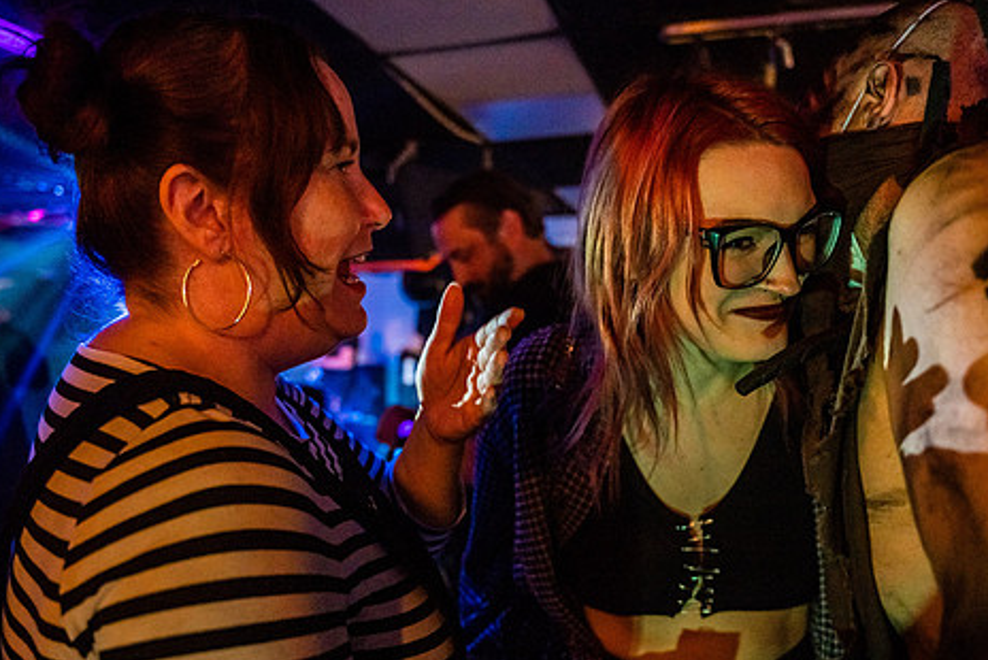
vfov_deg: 43.5
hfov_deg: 61.7
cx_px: 551
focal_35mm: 30
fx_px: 824
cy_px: 391
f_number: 2.8
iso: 3200
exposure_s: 1/200
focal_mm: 24
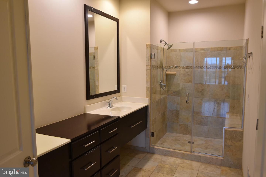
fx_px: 192
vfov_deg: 49.6
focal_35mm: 26
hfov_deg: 69.4
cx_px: 133
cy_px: 88
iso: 900
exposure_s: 1/60
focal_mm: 26
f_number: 4
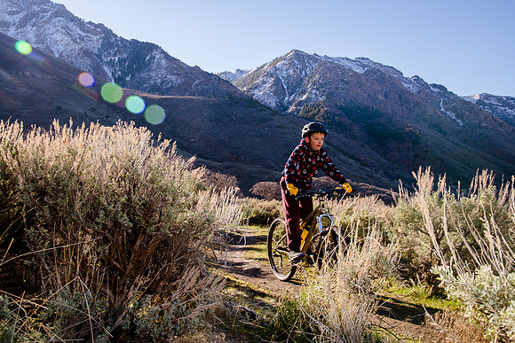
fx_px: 544
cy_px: 172
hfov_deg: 50.7
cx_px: 258
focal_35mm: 38
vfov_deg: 35.1
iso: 250
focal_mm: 38
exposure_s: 1/125
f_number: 13
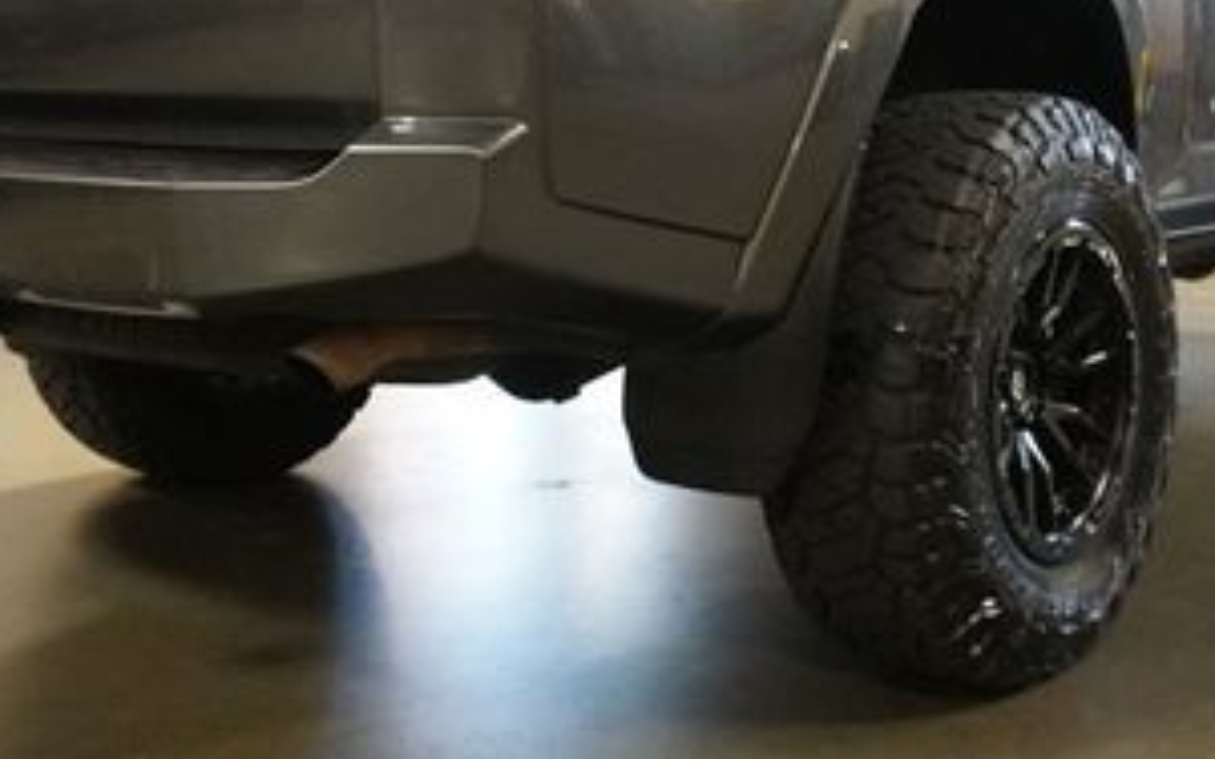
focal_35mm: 52
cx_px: 690
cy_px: 8
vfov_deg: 23.8
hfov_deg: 38.8
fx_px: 1722
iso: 5000
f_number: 3.5
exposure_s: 1/160
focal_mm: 16
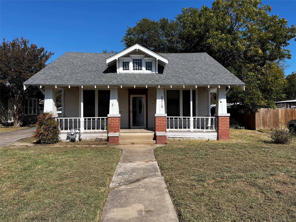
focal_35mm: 26
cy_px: 111
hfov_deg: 67.3
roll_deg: -0.3
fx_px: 222
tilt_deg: +0.3
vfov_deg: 53.1
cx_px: 148
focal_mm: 5.1
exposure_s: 1/4149
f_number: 1.6
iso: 50
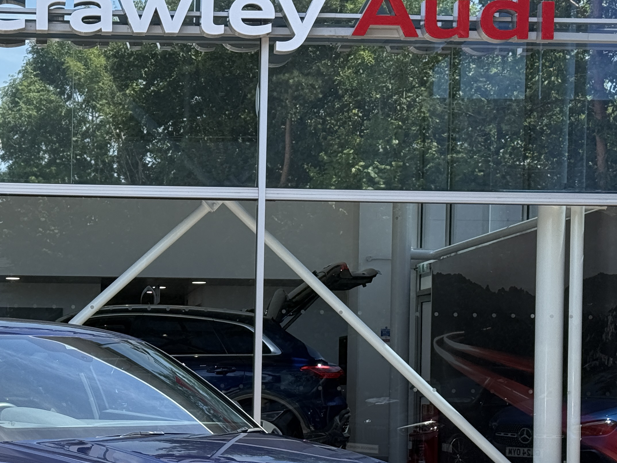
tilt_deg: +0.9
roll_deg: -1.1
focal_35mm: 90
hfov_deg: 21.3
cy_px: 361
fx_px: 1604
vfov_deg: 16.3
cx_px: 74
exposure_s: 1/1838
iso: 100
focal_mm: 6.76
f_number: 1.78
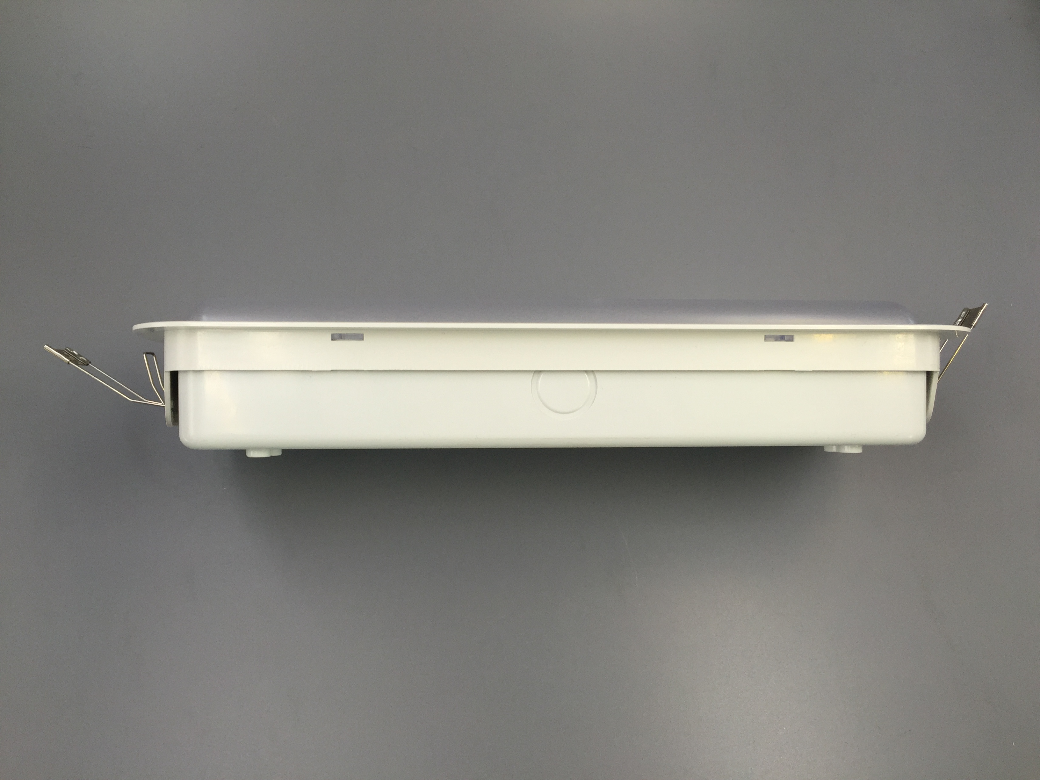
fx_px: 871
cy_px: 390
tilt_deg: -65.1
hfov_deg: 61.7
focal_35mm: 29
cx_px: 520
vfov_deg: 48.2
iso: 40
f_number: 2.2
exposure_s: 1/60
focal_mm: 4.15
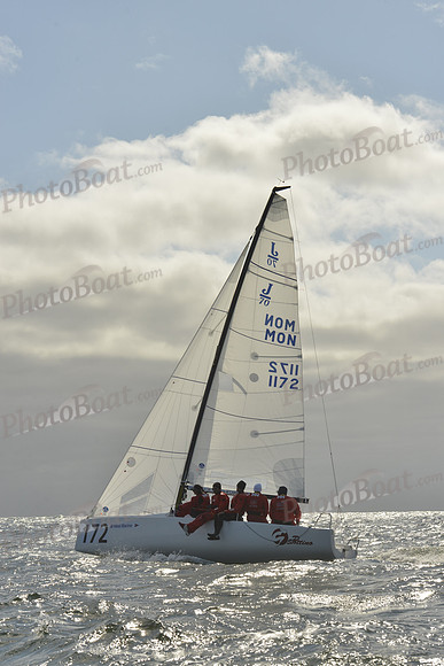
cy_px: 333
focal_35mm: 75
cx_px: 222
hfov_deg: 18.2
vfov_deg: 27.0
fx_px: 1387
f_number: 13
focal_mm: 75
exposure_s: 1/1600
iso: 400
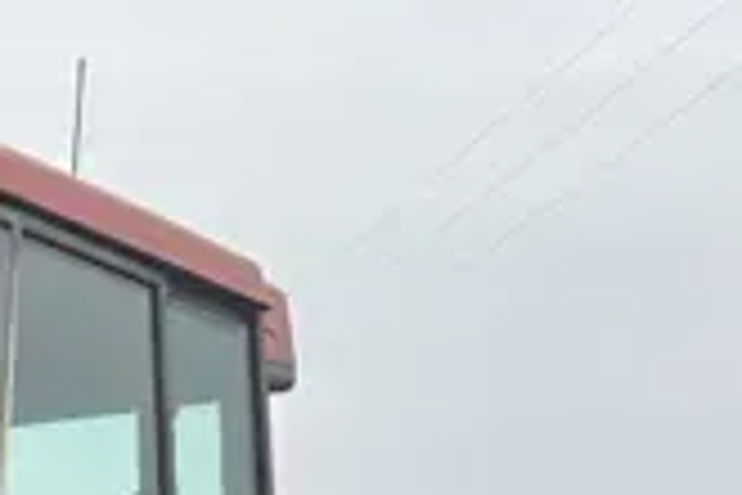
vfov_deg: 12.5
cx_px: -373
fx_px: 1999
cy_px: 972
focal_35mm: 97
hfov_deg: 18.6
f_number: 1.78
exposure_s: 1/294
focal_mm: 6.86
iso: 80
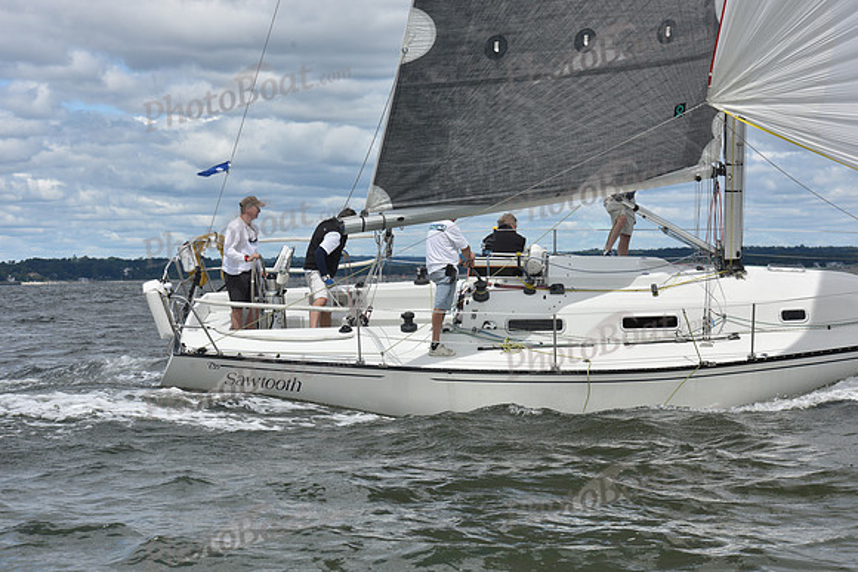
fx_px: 2265
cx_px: 429
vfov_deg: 14.4
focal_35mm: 95
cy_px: 286
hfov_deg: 21.5
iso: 250
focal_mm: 95
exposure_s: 1/800
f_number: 11
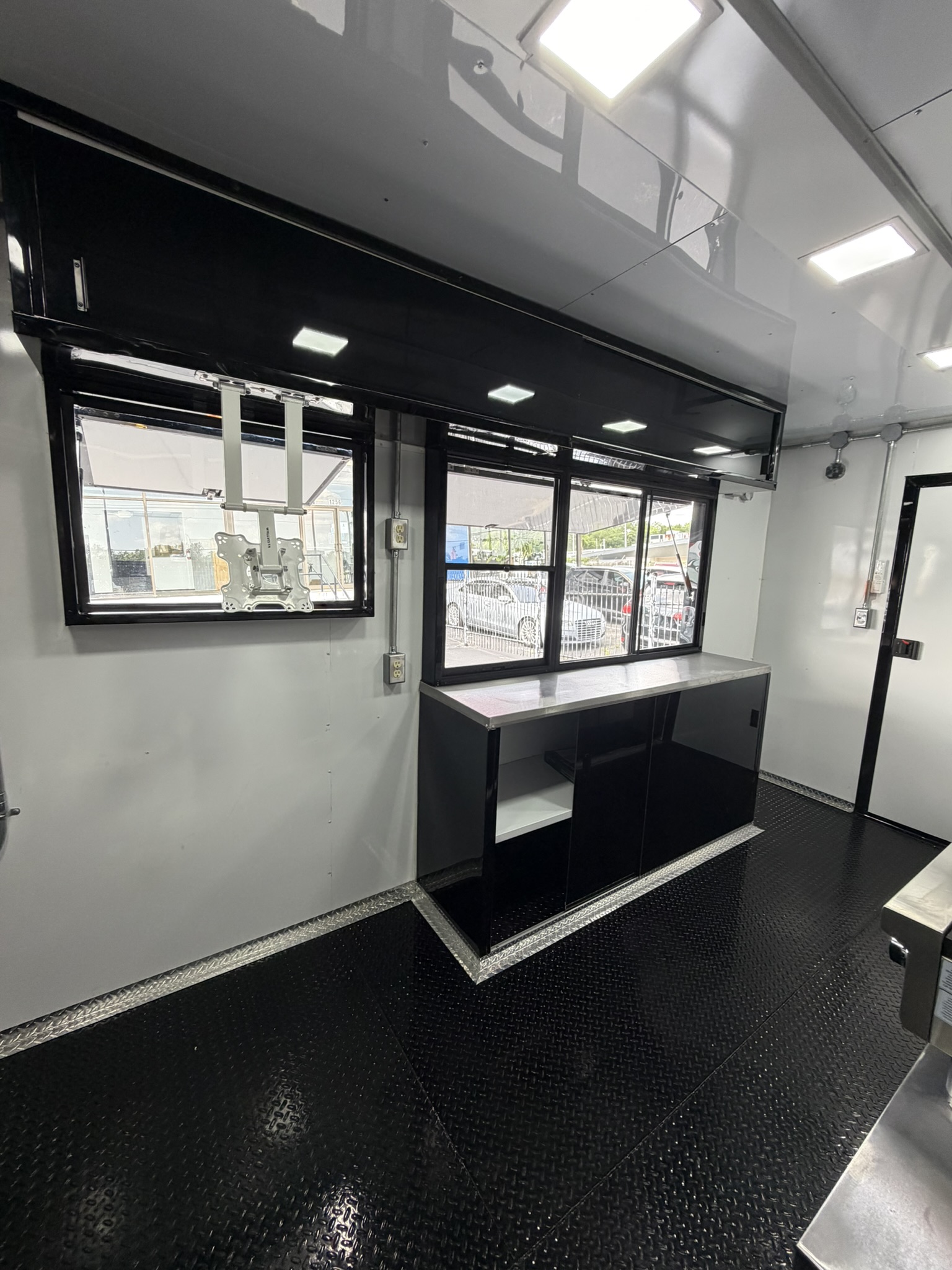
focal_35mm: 14
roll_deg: +0.9
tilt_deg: -6.5
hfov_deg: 85.7
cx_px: 476
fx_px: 513
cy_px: 635
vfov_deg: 102.1
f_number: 2.2
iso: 200
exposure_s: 1/120
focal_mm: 2.22
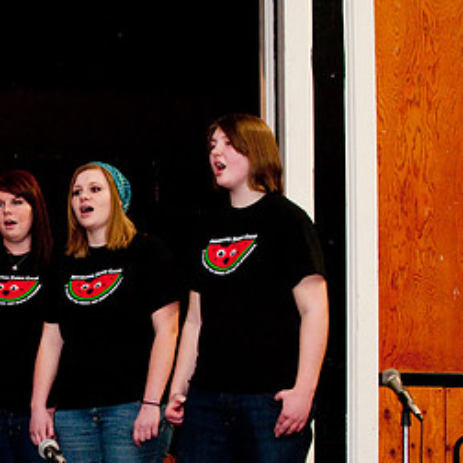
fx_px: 2073
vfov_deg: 12.7
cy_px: 338
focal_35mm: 137
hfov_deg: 12.6
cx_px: 18
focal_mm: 70
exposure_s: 1/125
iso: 560
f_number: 5.6
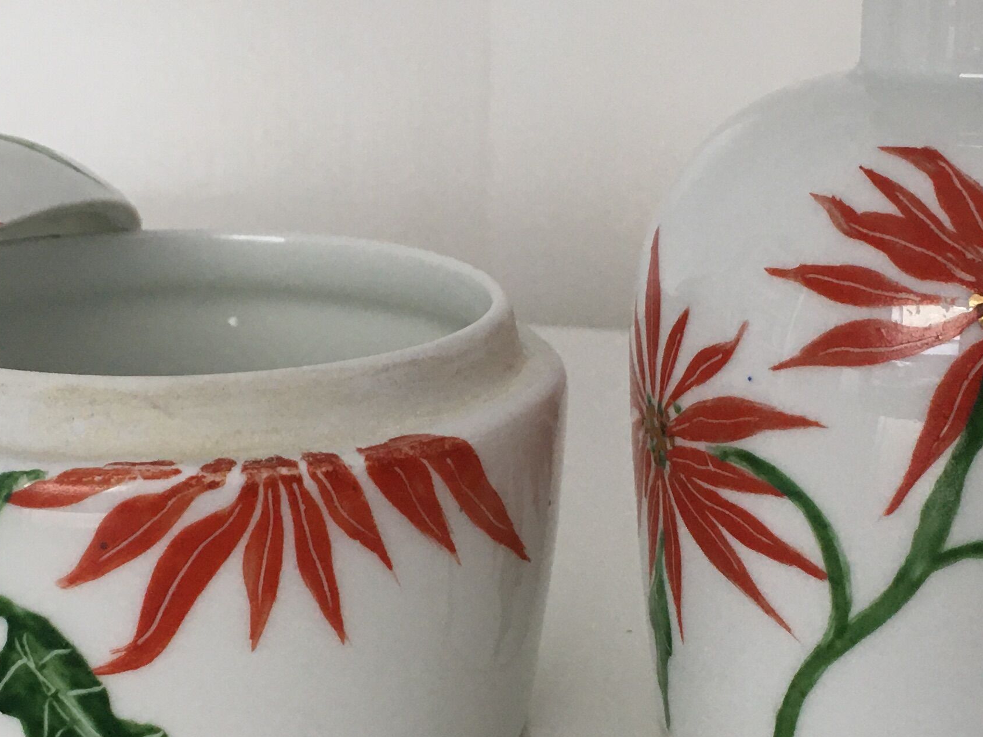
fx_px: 1959
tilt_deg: -17.5
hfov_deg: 28.1
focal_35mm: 69
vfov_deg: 21.3
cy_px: 413
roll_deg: -0.6
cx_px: 437
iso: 40
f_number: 2.2
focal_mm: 4.15
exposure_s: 1/30
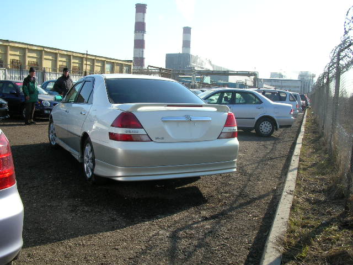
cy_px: 132
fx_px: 357
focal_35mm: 35
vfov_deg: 40.7
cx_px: 176
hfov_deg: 52.6
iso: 50
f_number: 5.6
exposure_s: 1/164
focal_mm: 5.8
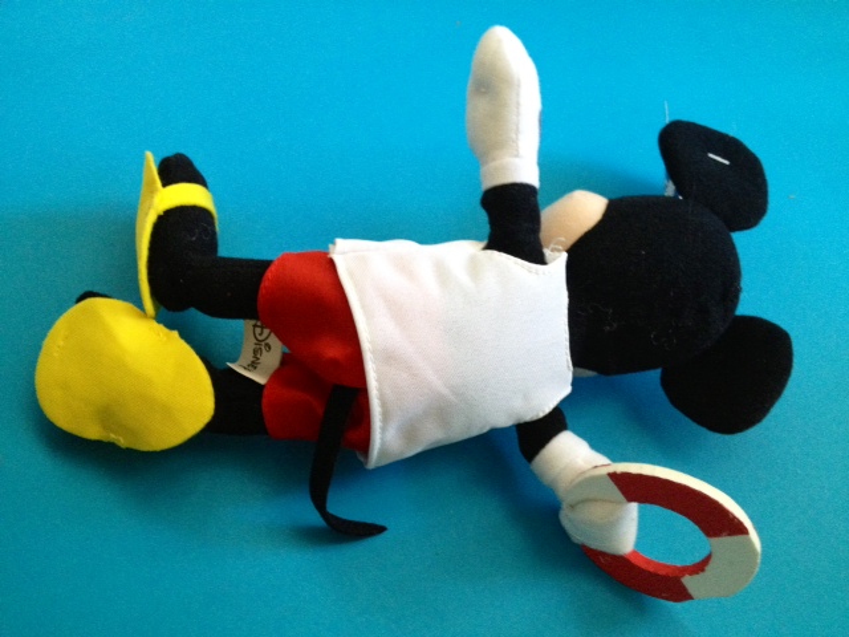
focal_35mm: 35
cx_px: 424
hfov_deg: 52.6
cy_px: 318
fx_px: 858
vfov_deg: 40.7
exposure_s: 1/20
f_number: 2.4
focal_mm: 4.28
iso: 320
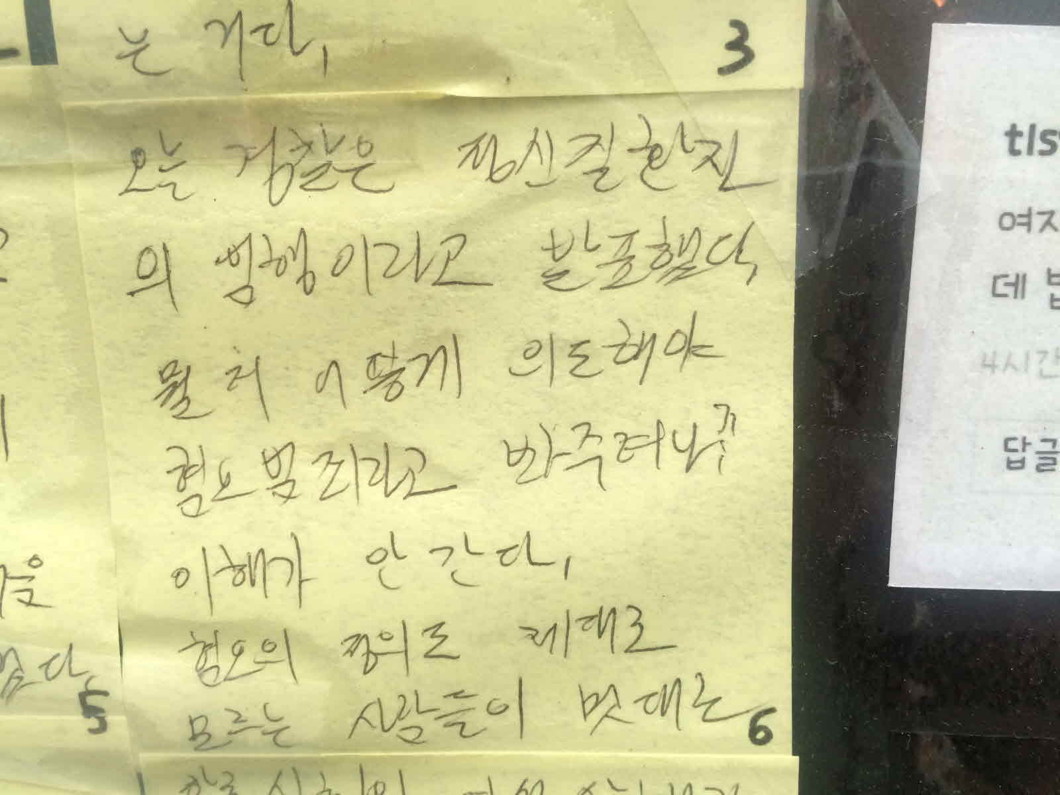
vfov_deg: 48.2
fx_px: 888
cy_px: 398
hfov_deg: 61.7
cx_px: 530
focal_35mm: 29
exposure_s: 1/40
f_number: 2.2
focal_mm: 4.15
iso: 40
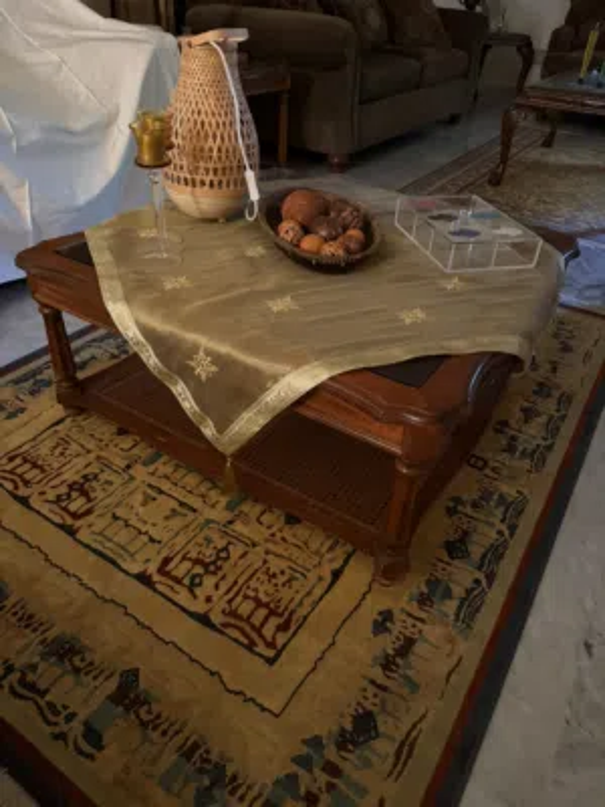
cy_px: 404
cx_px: 302
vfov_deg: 71.6
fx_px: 559
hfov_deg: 56.8
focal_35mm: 24
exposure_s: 1/25
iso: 1250
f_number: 1.78
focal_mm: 6.76
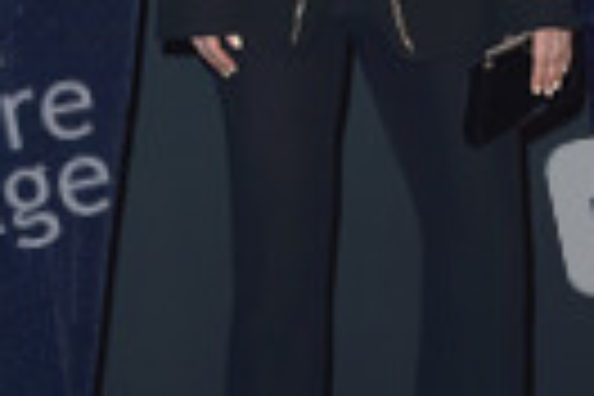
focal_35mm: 197
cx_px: 371
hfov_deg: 10.4
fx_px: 3250
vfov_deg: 6.9
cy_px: -36
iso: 320
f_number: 6.3
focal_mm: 65
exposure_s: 1/250
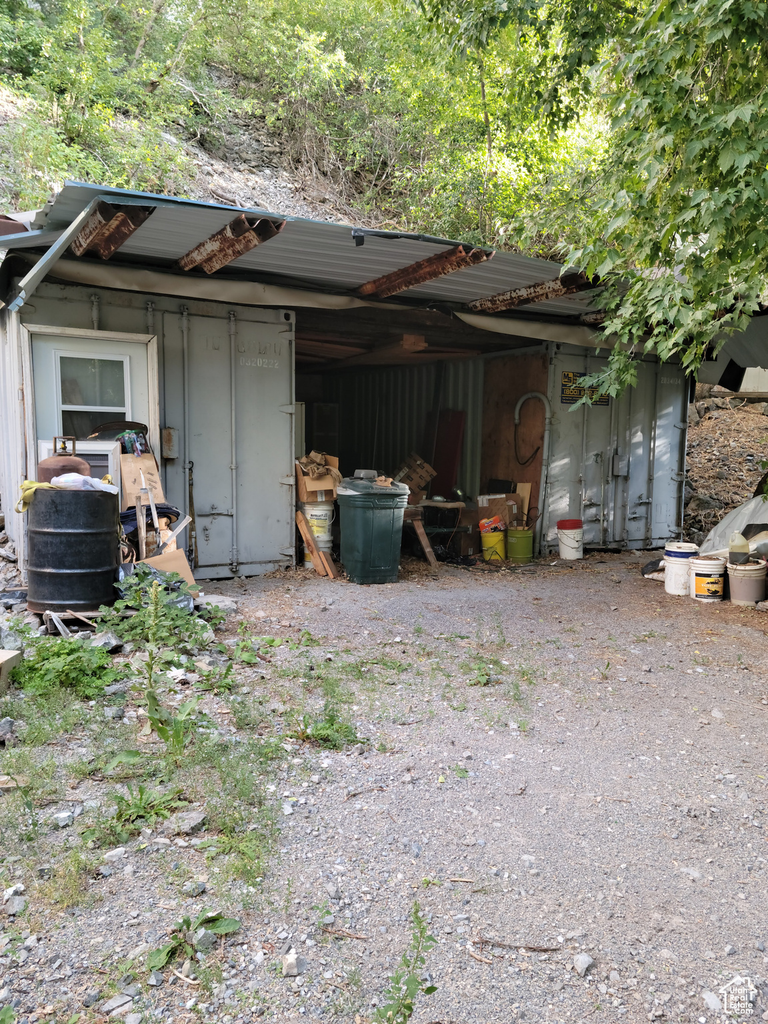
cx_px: 384
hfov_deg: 49.7
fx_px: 828
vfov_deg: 63.4
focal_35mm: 28
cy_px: 512
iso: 100
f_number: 2
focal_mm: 5.9
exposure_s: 1/60
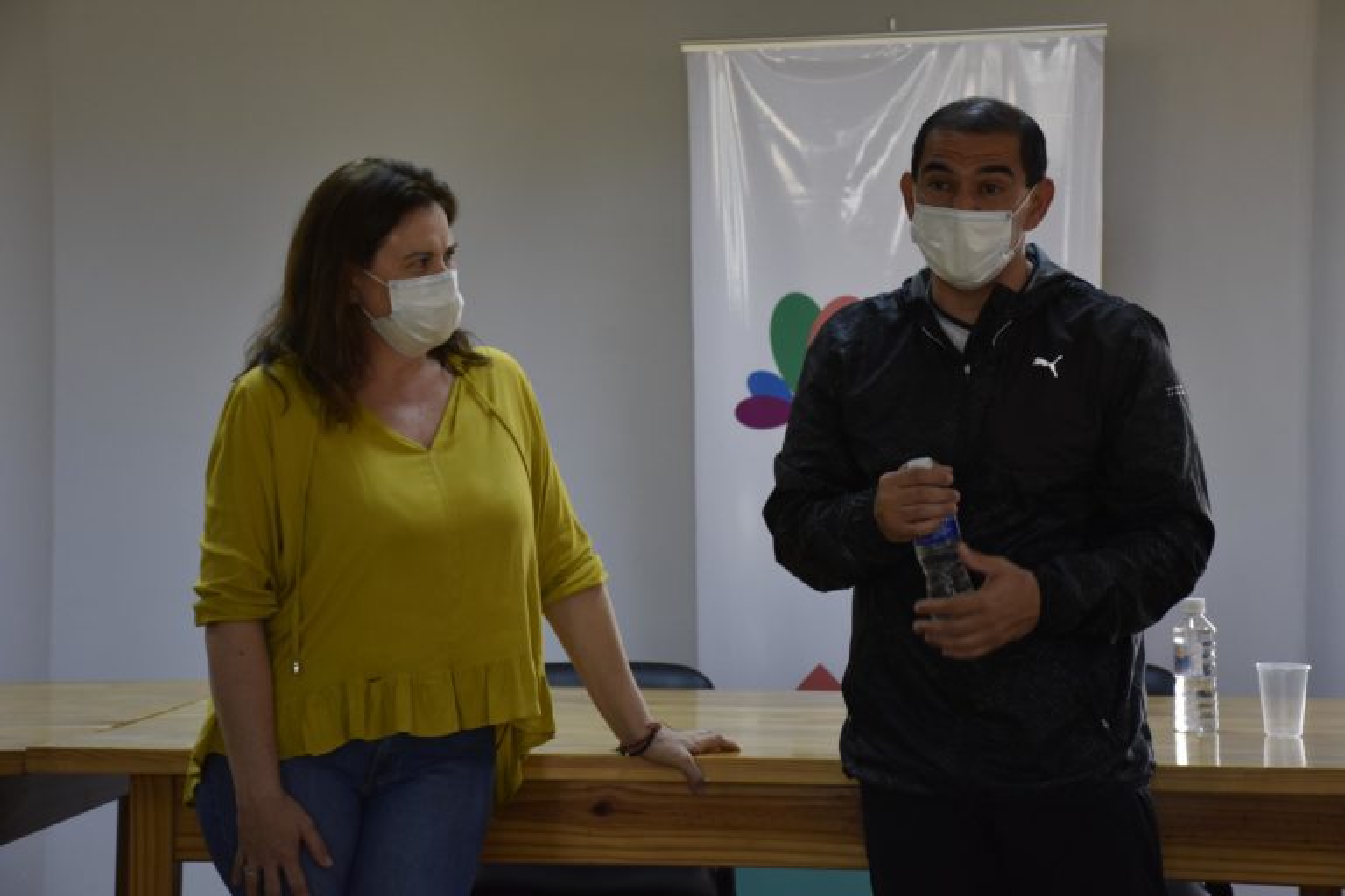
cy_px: 448
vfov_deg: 17.5
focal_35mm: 78
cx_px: 672
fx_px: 2914
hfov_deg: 26.0
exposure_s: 1/80
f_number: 4.8
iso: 800
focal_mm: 52
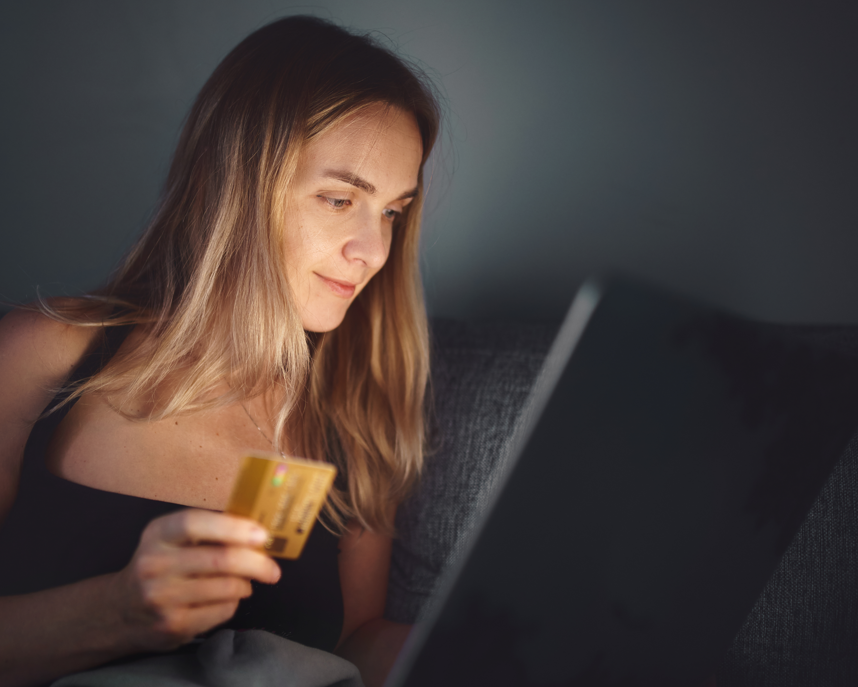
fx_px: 1092
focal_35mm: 43
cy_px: 366
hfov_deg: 42.6
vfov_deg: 34.9
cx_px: 335
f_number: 1.4
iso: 800
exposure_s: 1/20
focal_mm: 35
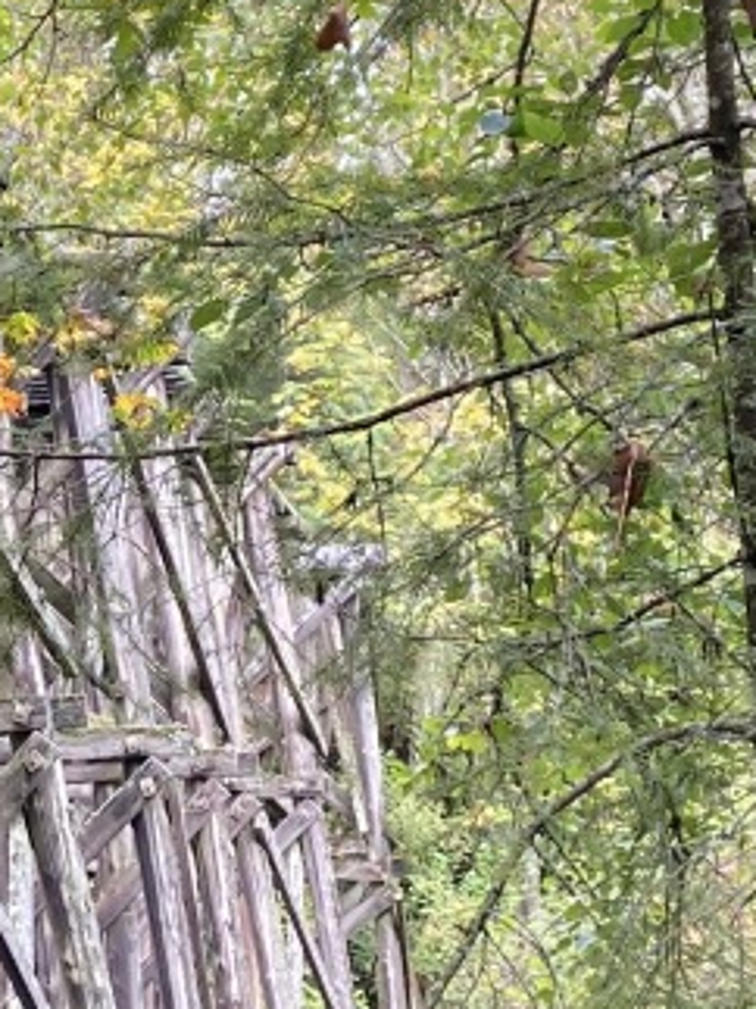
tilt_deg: +10.7
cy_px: 386
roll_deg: +0.7
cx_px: -106
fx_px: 3205
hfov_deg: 13.2
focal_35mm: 110
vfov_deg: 17.9
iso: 100
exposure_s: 1/121
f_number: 1.8
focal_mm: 4.25
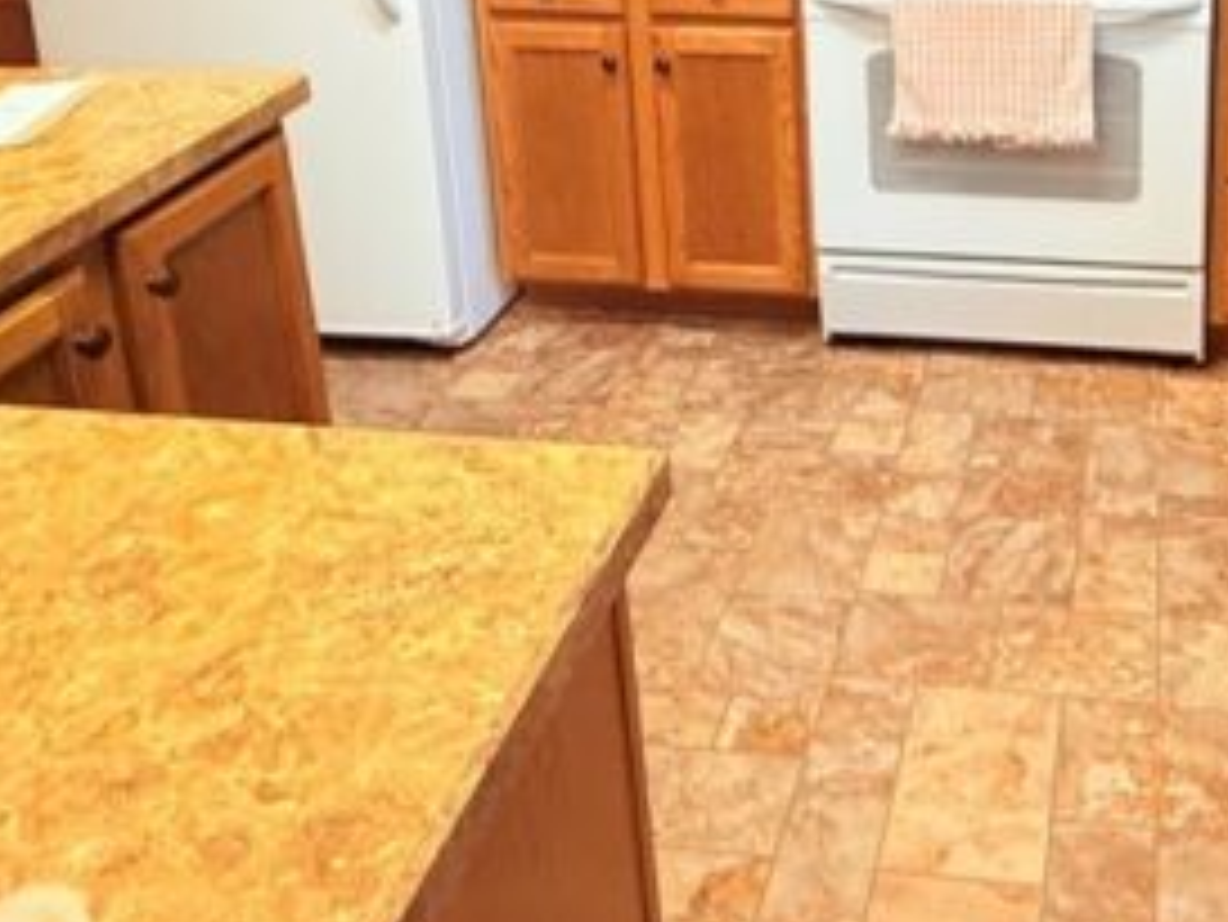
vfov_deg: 31.9
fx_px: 1455
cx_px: 967
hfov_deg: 43.8
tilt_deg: -14.5
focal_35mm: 41
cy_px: -40
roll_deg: +0.3
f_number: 2.2
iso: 250
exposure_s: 1/60
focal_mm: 2.22
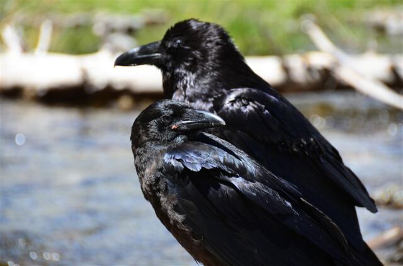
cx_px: 202
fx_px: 3349
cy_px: 133
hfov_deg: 6.9
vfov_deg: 4.6
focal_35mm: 300
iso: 200
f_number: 5.6
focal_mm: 200
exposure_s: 1/500
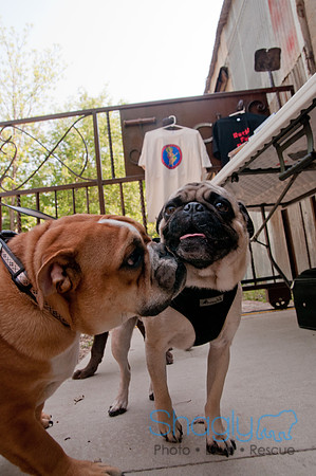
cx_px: 158
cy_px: 238
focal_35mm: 26
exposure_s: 1/320
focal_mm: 17
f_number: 5.6
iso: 400
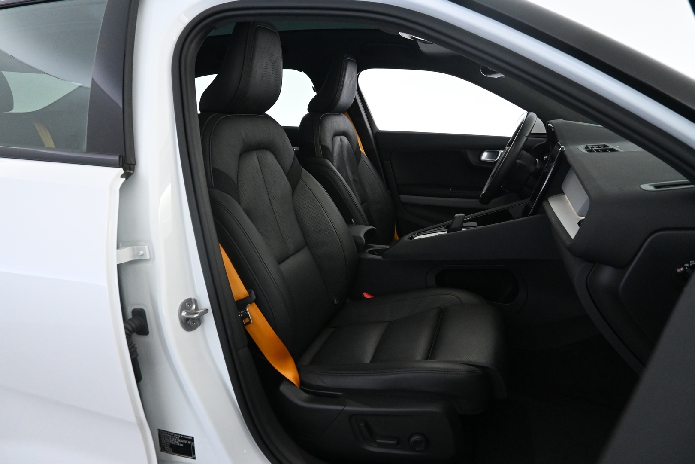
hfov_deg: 73.7
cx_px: 348
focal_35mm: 24
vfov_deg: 53.1
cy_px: 232
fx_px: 463
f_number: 5
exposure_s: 1/100
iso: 4000
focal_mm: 16
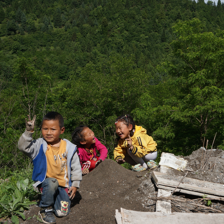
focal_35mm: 57
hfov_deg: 30.0
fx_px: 415
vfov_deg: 30.2
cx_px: 150
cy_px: 114
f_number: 13
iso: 100
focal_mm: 29
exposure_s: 1/160
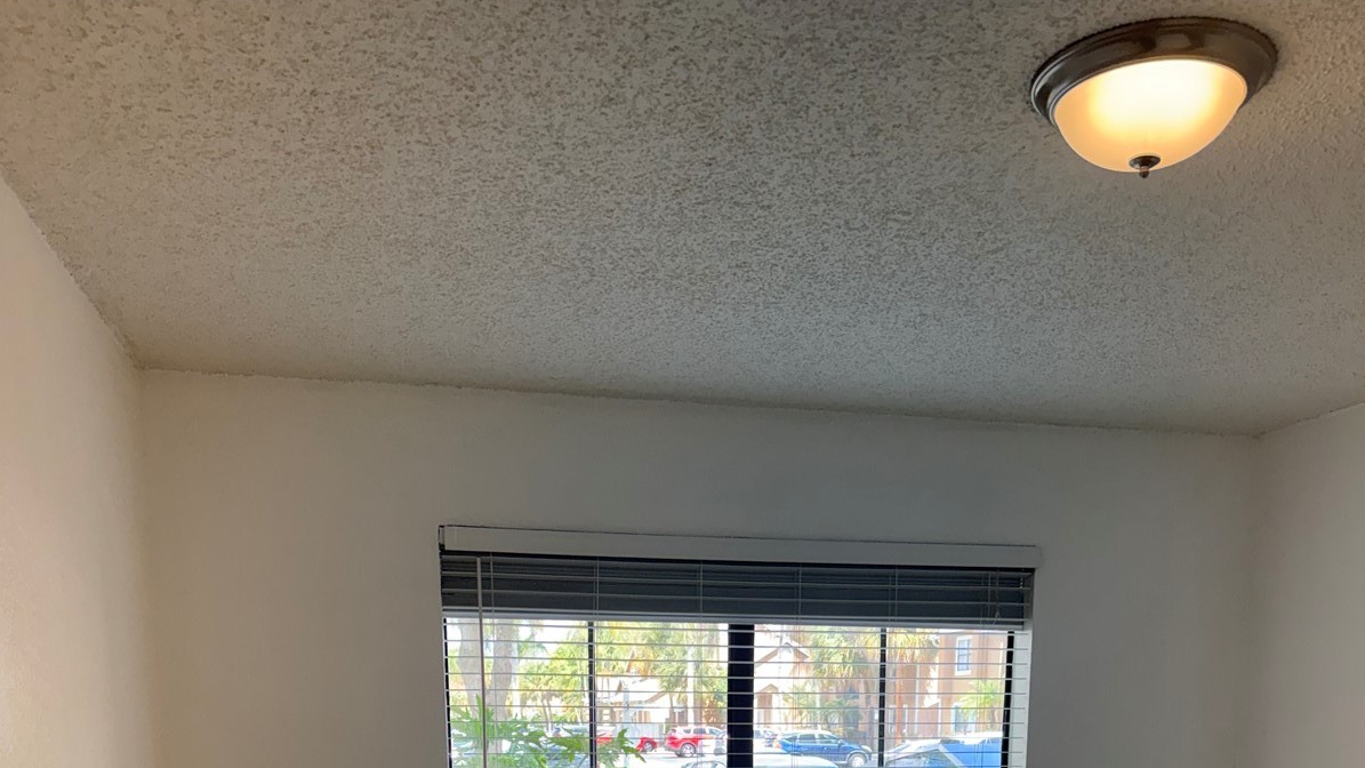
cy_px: 911
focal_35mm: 35
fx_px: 1267
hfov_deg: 56.6
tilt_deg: -5.6
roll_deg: +0.7
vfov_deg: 29.3
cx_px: 684
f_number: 1.78
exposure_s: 1/353
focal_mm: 6.76
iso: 100
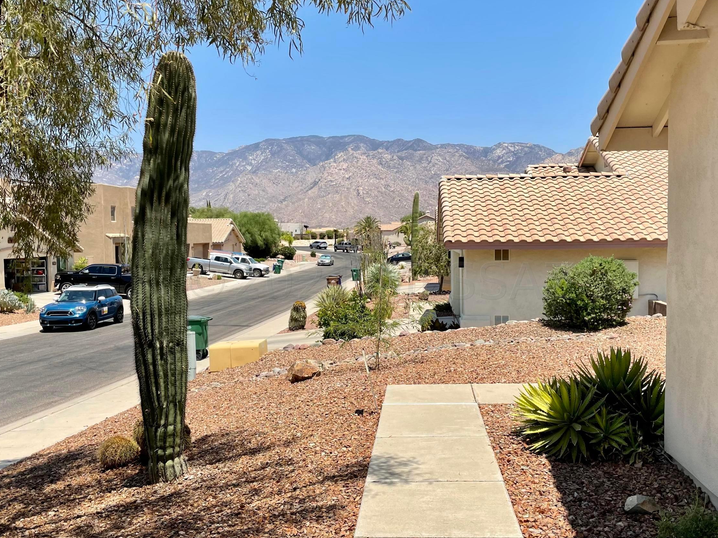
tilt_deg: -2.9
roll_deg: +0.8
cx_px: 381
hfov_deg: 52.6
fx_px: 726
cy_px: 280
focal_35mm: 35
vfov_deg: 40.7
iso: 32
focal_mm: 4.2
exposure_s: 1/3610
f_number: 1.6
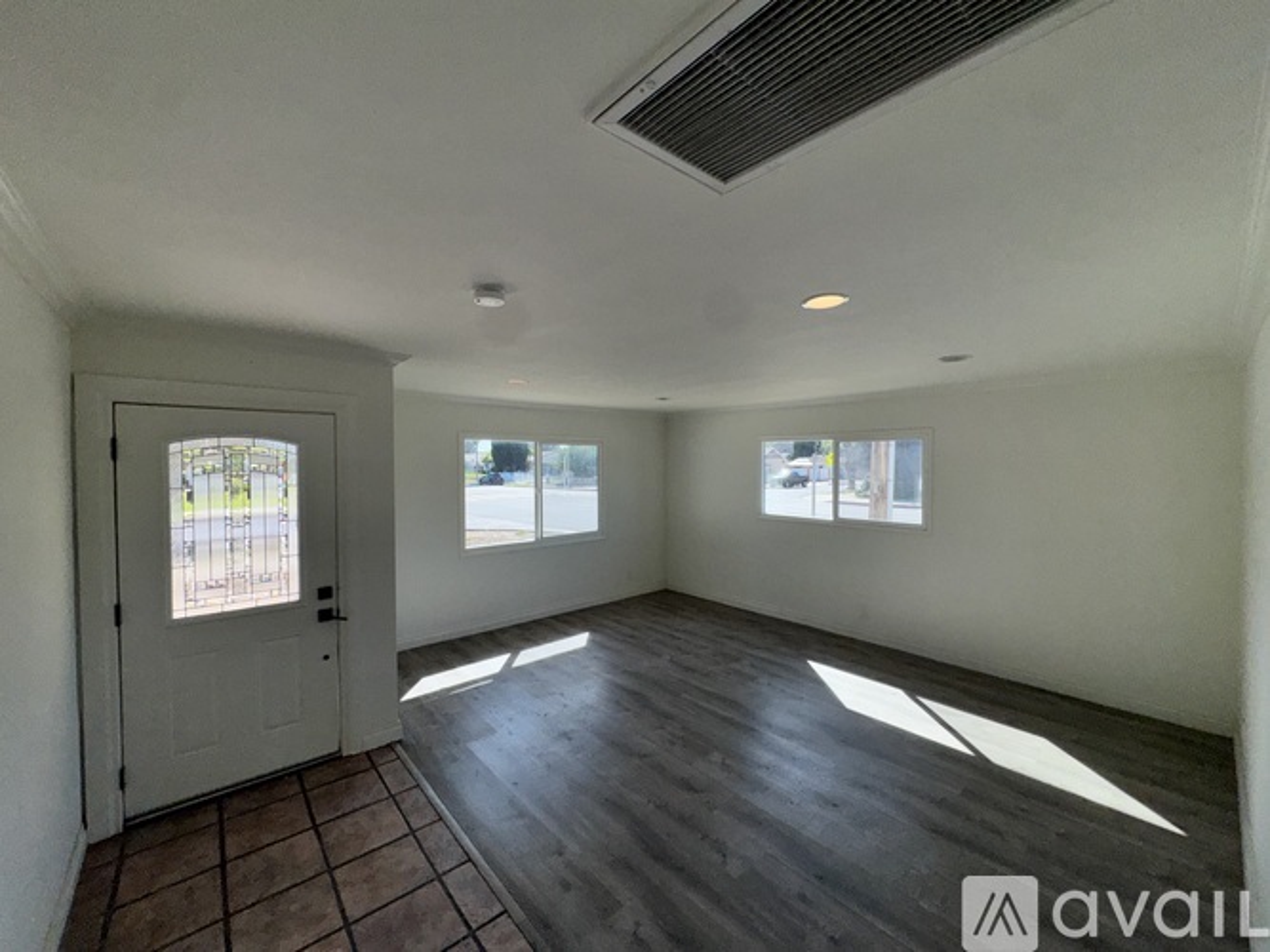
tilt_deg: -1.5
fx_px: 514
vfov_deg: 85.7
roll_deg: -0.2
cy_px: 476
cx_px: 635
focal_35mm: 14
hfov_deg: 102.1
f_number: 2.2
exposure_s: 1/879
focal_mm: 2.22
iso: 32
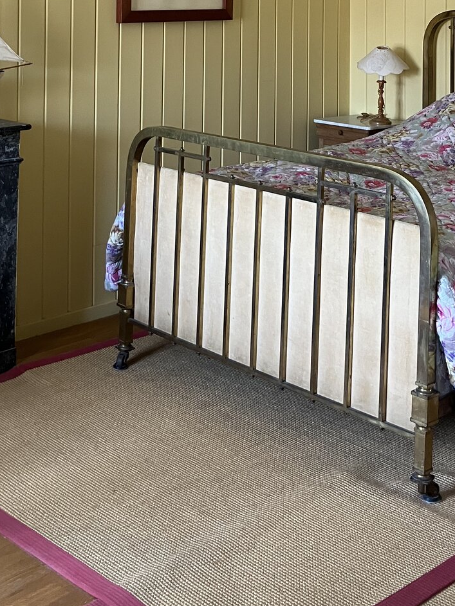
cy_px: -4
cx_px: 231
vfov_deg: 31.2
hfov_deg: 25.7
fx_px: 999
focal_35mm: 57
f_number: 1.8
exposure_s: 1/60
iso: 160
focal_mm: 3.99
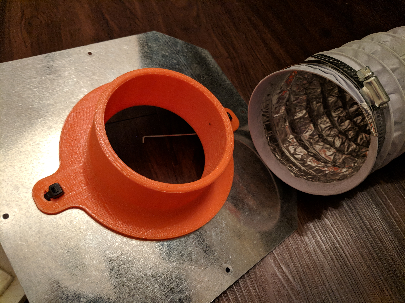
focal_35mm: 26
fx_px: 304
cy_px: 152
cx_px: 202
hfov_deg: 67.3
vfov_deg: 53.1
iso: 596
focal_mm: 4.67
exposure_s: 1/30
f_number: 2
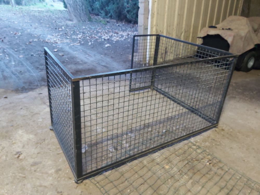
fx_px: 195
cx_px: 130
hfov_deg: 67.3
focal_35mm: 26
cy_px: 98
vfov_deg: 53.1
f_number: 1.7
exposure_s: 1/25
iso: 800
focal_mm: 3.92
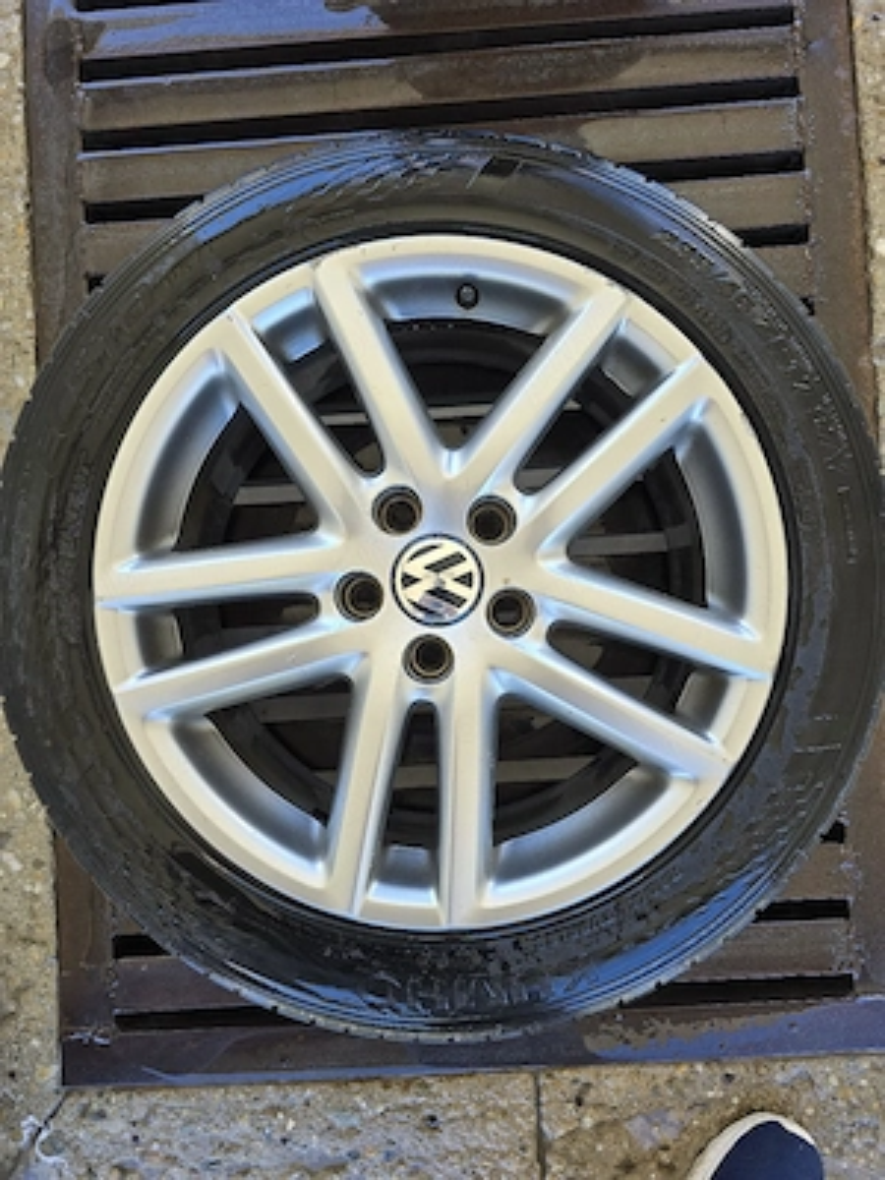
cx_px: 442
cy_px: 590
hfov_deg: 58.9
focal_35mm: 23
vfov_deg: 73.9
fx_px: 784
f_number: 1.7
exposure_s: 1/182
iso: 64
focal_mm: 6.3
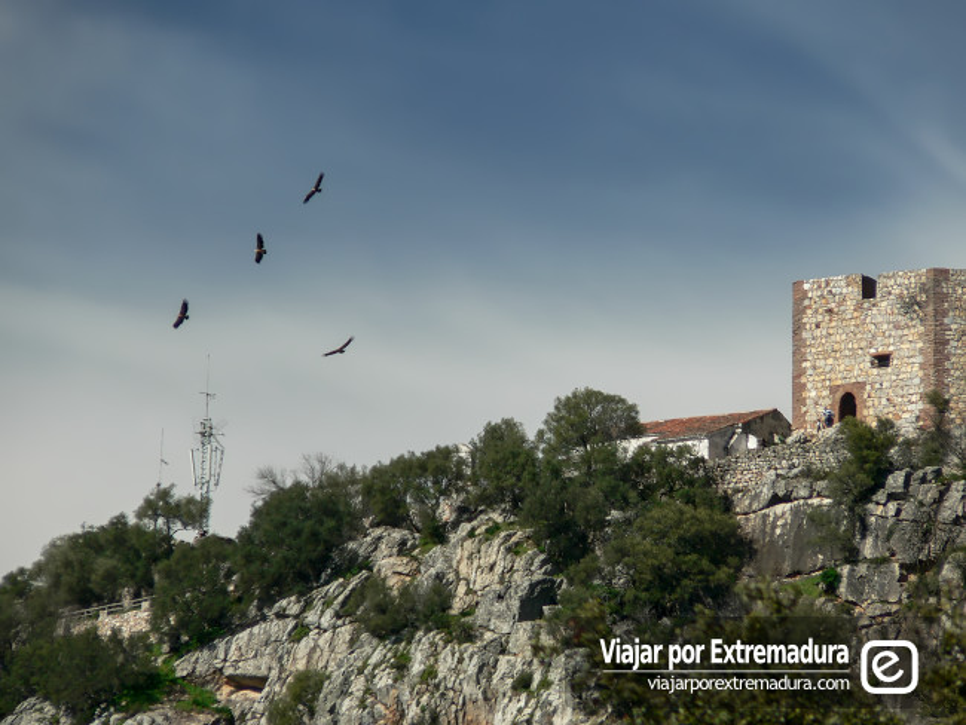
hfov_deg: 4.6
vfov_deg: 3.4
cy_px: 362
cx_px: 483
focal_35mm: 432
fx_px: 12060
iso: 80
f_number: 4
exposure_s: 1/320
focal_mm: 72
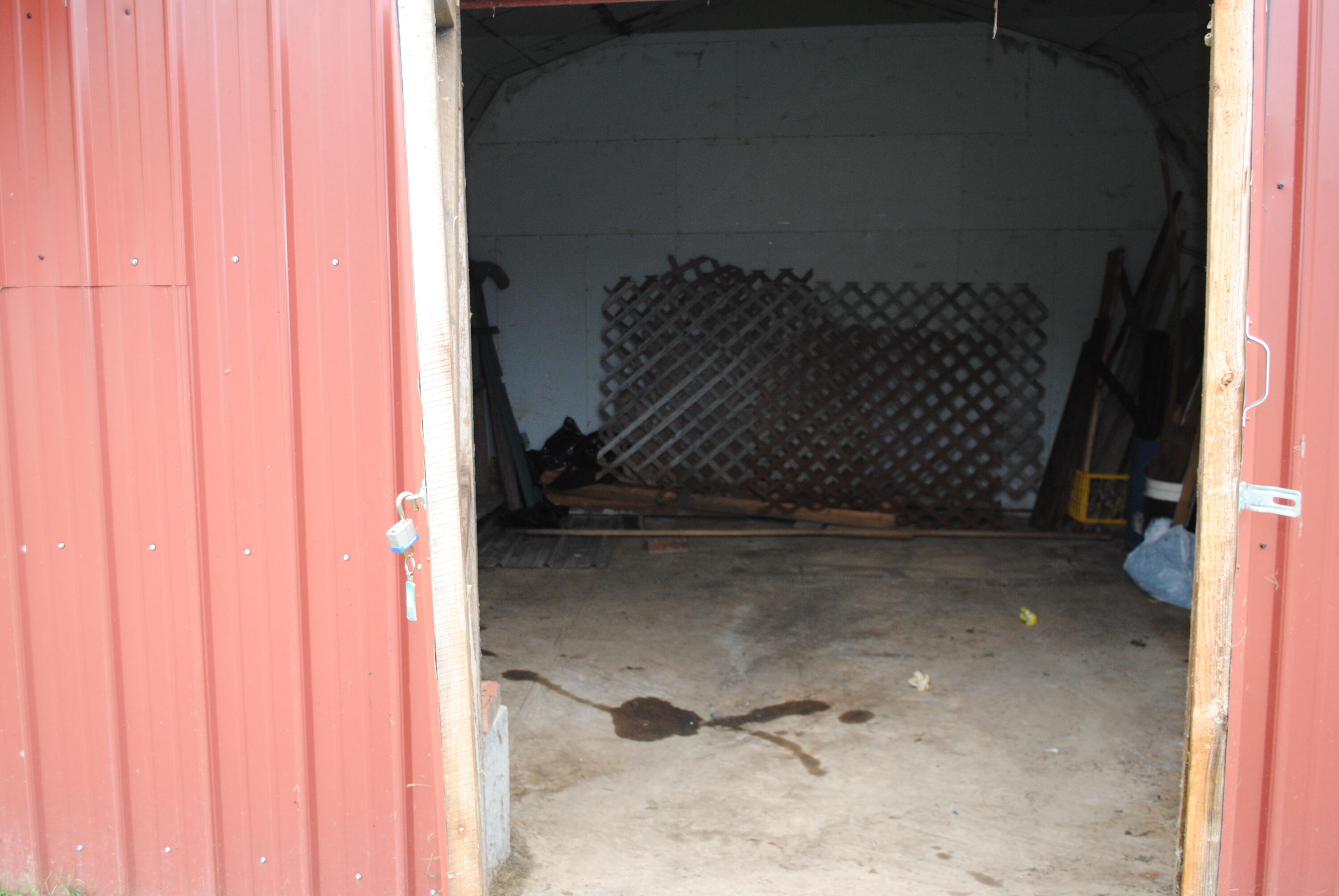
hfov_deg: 57.2
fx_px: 1229
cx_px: 670
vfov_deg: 40.1
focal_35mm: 33
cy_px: 448
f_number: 4
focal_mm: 22
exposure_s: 1/125
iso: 400
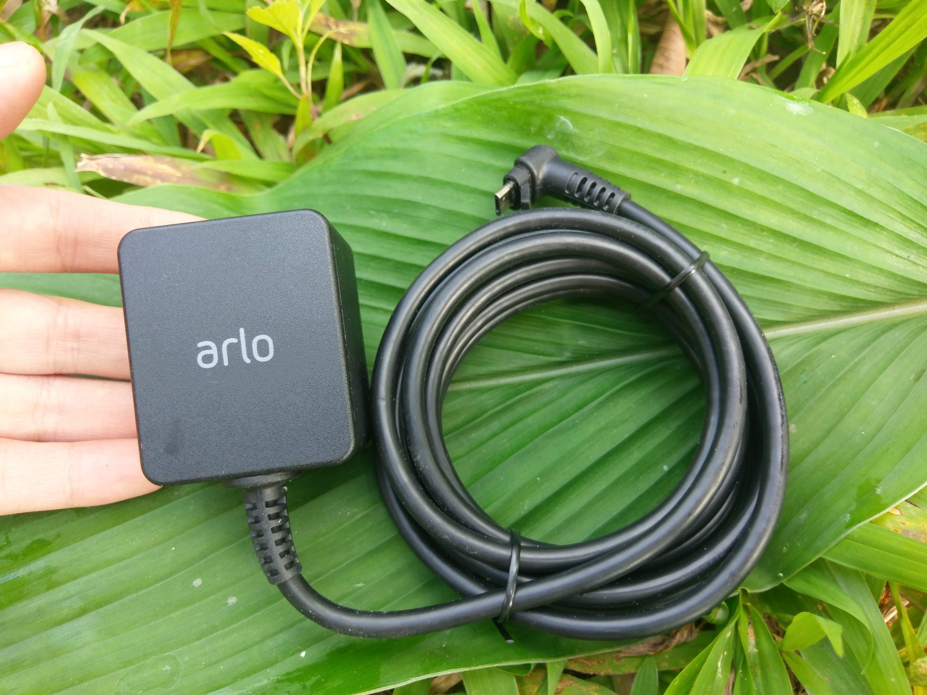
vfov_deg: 53.1
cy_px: 348
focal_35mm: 26
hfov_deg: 67.3
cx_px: 464
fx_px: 696
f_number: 1.8
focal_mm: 4.58
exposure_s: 1/111
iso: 100
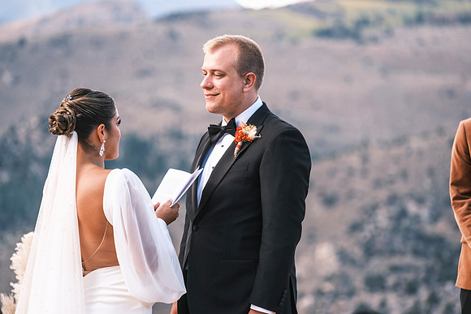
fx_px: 2434
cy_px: 157
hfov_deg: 11.1
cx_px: 236
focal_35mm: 186
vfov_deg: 7.4
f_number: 2.8
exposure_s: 1/750
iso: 400
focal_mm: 124.3
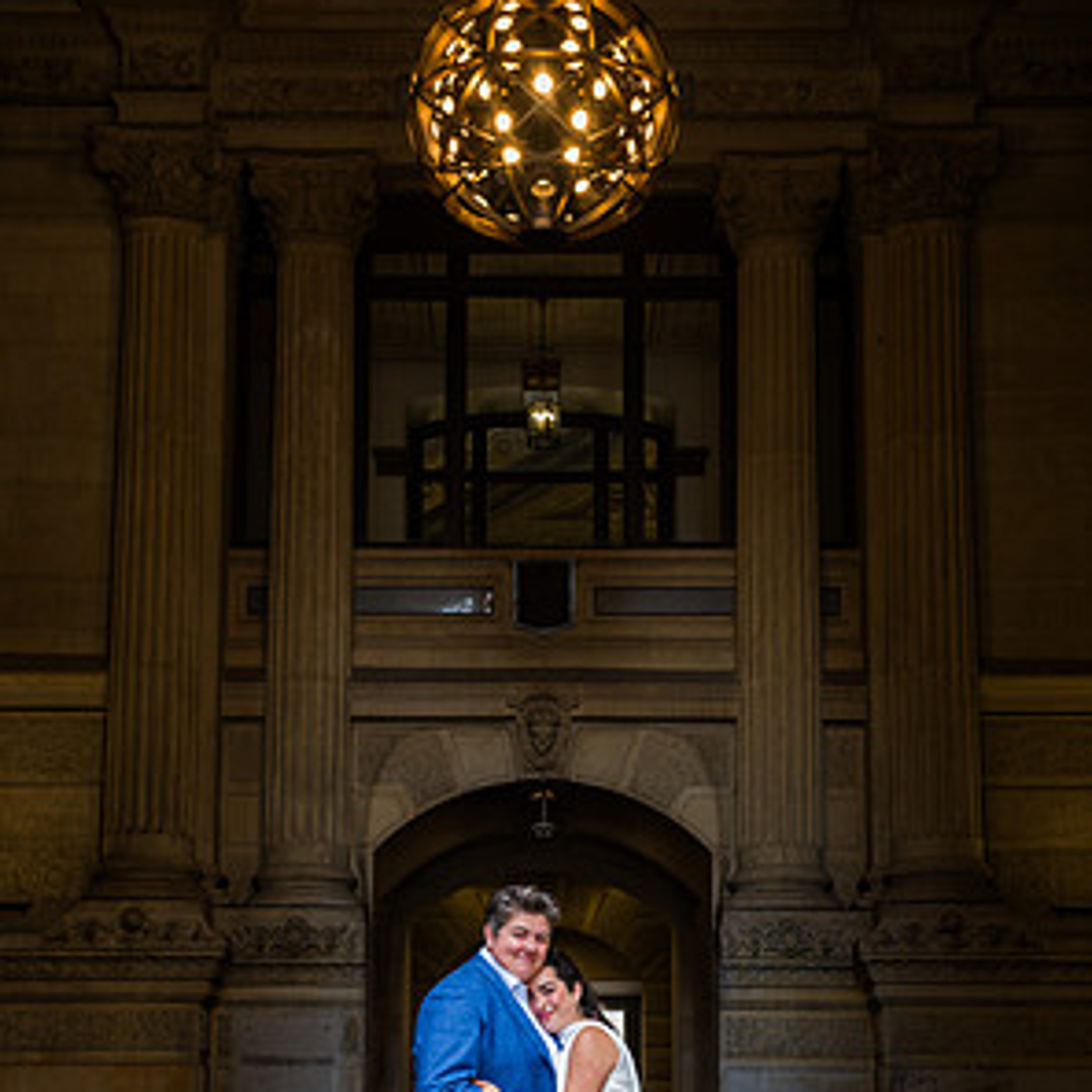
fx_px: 2534
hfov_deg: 24.3
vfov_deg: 24.1
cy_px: 778
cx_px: 546
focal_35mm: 71
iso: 800
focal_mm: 55
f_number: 5
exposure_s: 1/200
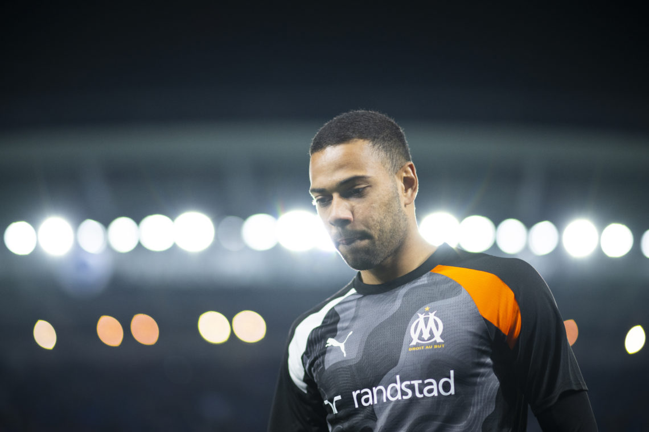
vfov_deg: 16.1
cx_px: 324
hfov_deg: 23.9
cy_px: 216
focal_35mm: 85
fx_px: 1532
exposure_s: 1/1250
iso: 640
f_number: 1.4
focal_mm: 85
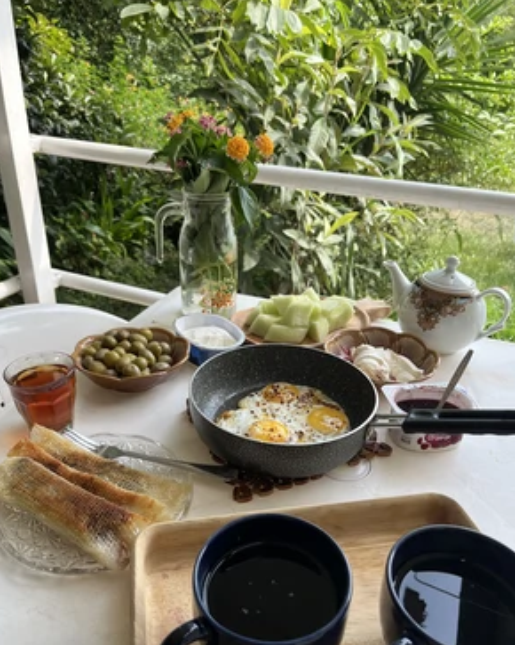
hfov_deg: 51.5
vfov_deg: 62.1
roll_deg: -2.0
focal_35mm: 28
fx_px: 534
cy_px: 350
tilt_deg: -29.1
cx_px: 256
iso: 50
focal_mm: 5.1
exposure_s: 1/539
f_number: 1.6
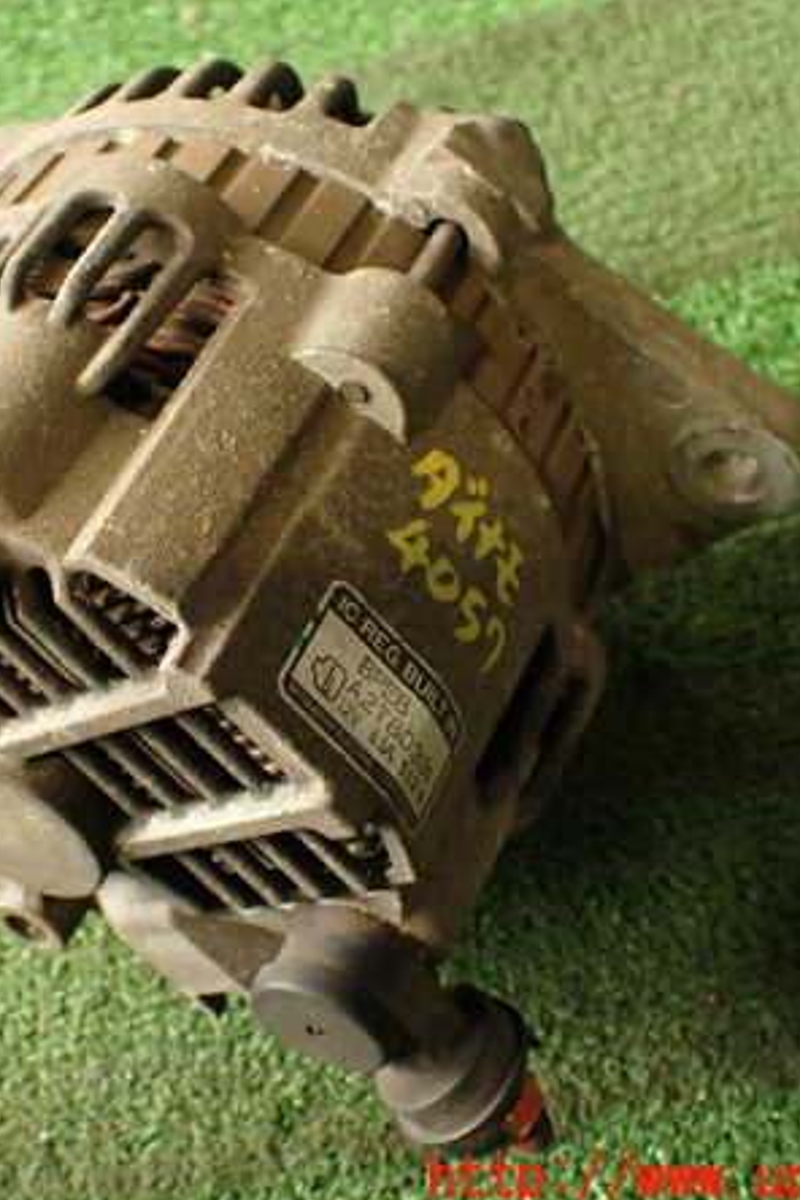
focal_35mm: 45
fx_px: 1500
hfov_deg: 29.5
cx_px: 227
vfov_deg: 43.6
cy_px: 605
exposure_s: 1/30
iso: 250
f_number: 2.4
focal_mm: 5.79
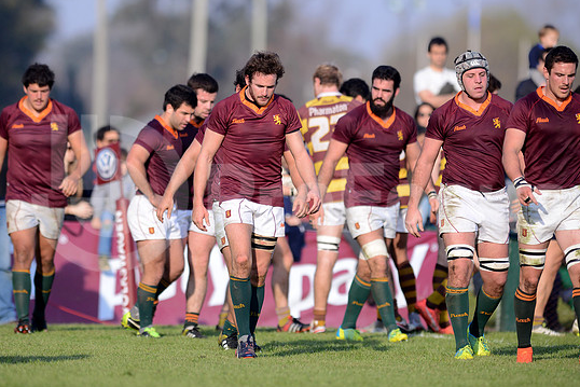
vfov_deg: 3.0
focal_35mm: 453
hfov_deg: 4.5
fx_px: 7300
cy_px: 196
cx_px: 294
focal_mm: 420
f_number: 4
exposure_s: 1/1600
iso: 400
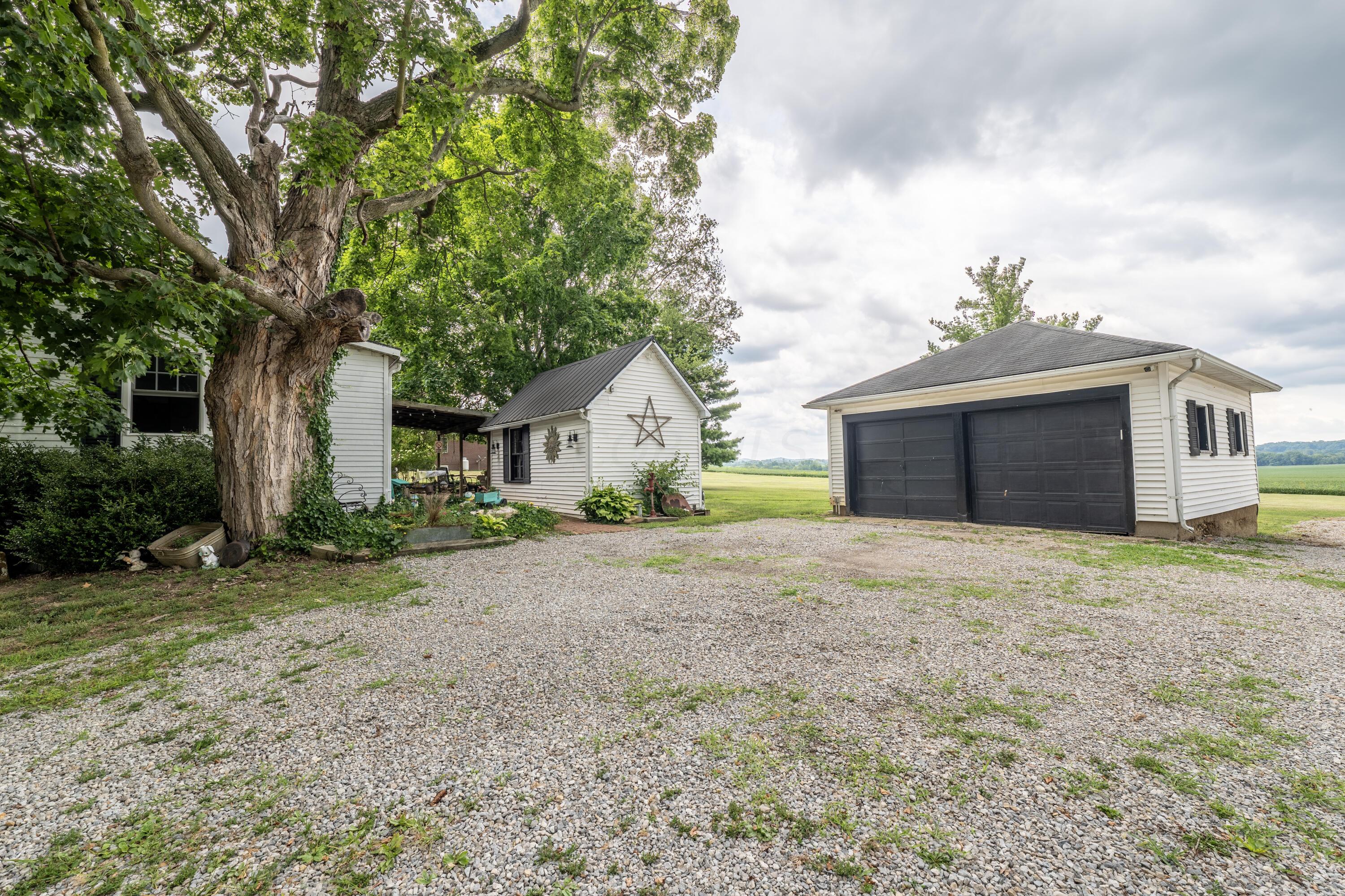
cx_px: 672
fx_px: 523
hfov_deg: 104.3
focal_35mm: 14
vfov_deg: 81.2
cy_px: 448
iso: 100
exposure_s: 1/250
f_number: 8
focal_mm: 14
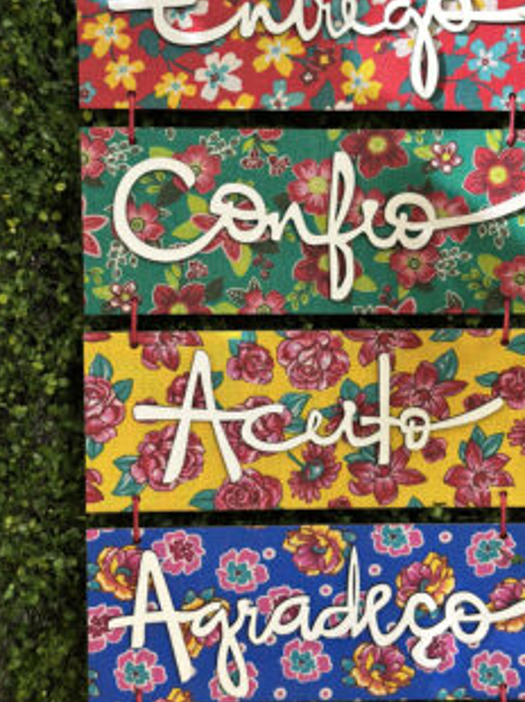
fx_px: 1255
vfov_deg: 31.2
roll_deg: +0.3
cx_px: 312
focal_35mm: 62
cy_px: 308
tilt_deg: -9.4
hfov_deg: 23.6
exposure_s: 1/40
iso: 320
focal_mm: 6.86
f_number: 1.78
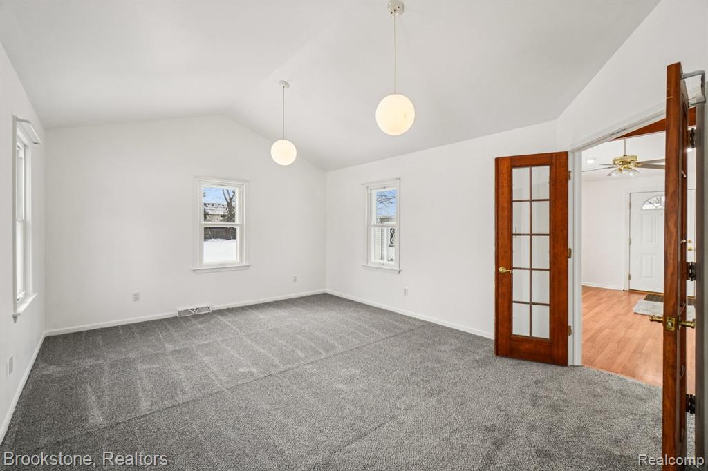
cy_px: 236
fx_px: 295
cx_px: 354
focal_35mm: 15
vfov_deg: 77.3
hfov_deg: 100.4
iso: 200
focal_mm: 10
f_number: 8
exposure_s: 1/30
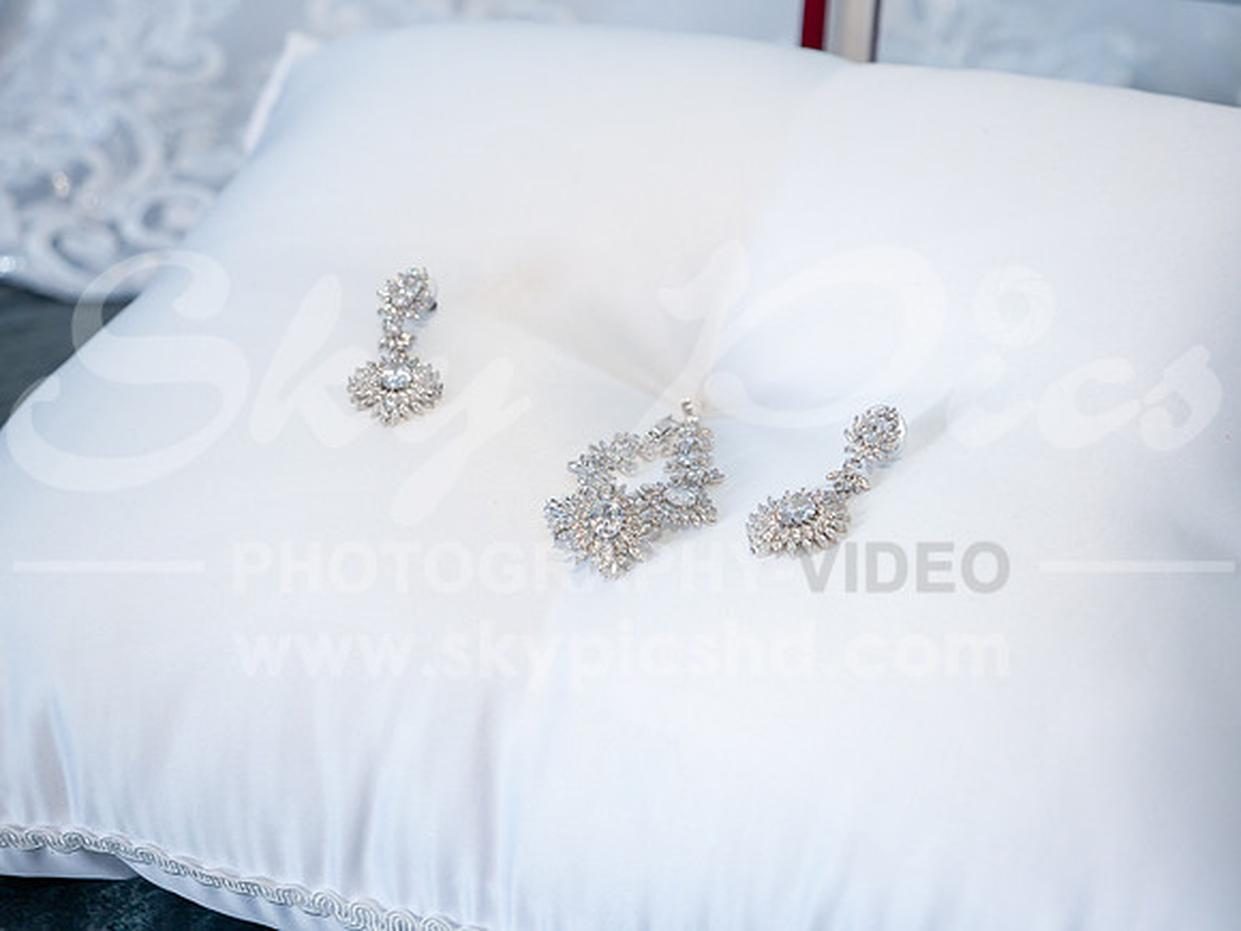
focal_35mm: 84
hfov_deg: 23.3
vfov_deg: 17.6
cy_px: 466
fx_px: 3011
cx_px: 620
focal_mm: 42
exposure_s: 1/50
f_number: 4
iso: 400
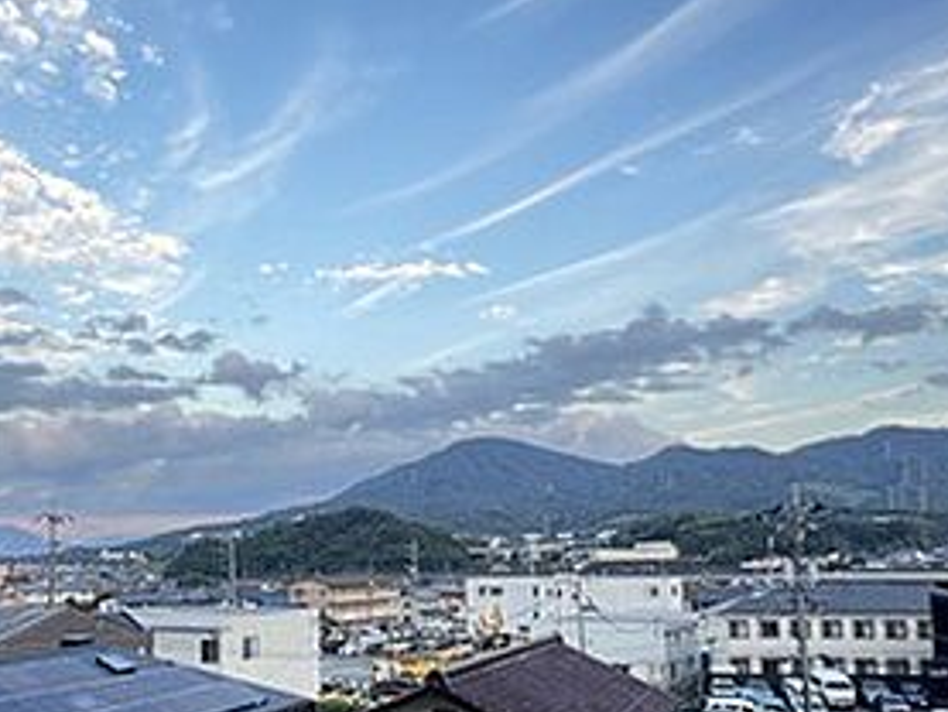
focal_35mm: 30
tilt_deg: +5.2
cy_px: 483
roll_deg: +1.0
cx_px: 370
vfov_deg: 46.0
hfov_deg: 59.3
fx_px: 822
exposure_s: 1/99
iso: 50
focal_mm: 1.57
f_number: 1.8
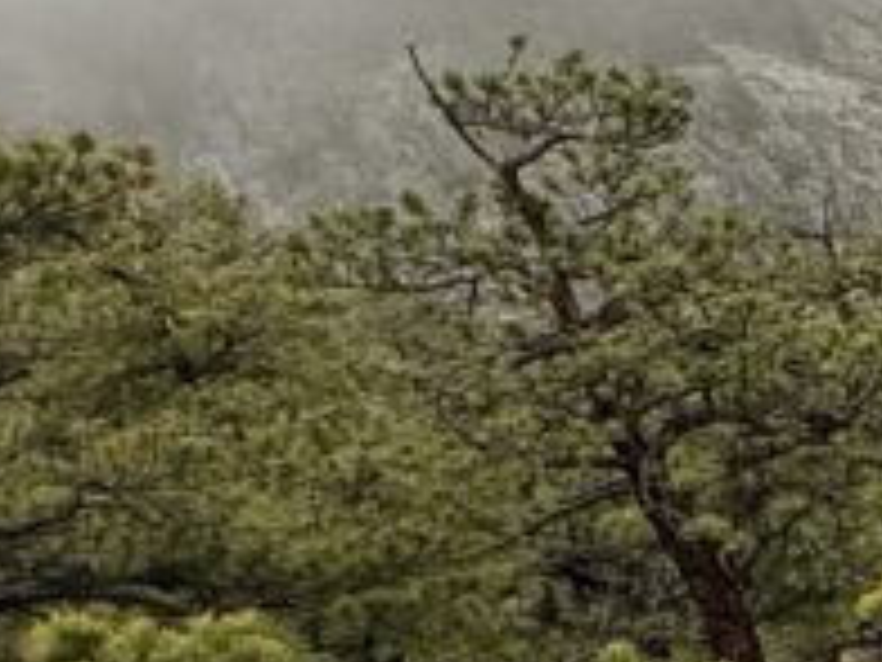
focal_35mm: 73
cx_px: 1980
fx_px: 1860
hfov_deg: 16.2
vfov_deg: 19.7
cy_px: 626
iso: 50
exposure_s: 1/99
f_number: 2.2
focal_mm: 2.22
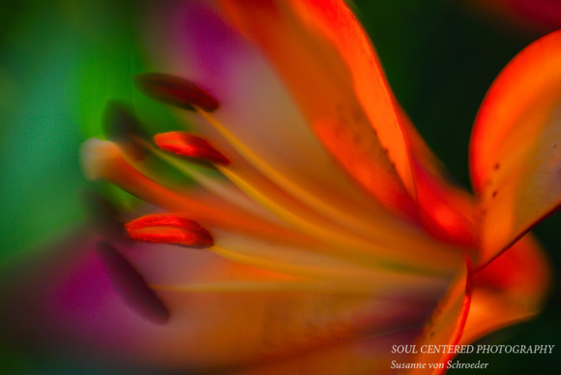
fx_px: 1169
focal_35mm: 75
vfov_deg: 18.2
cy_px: 188
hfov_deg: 27.0
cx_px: 280
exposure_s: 1/400
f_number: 1.8
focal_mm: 50
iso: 100
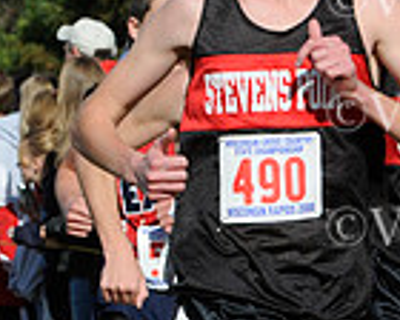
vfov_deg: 2.6
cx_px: 737
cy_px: 284
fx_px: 7056
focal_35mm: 596
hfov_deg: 3.2
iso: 200
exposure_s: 1/800
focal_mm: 102
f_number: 5.6
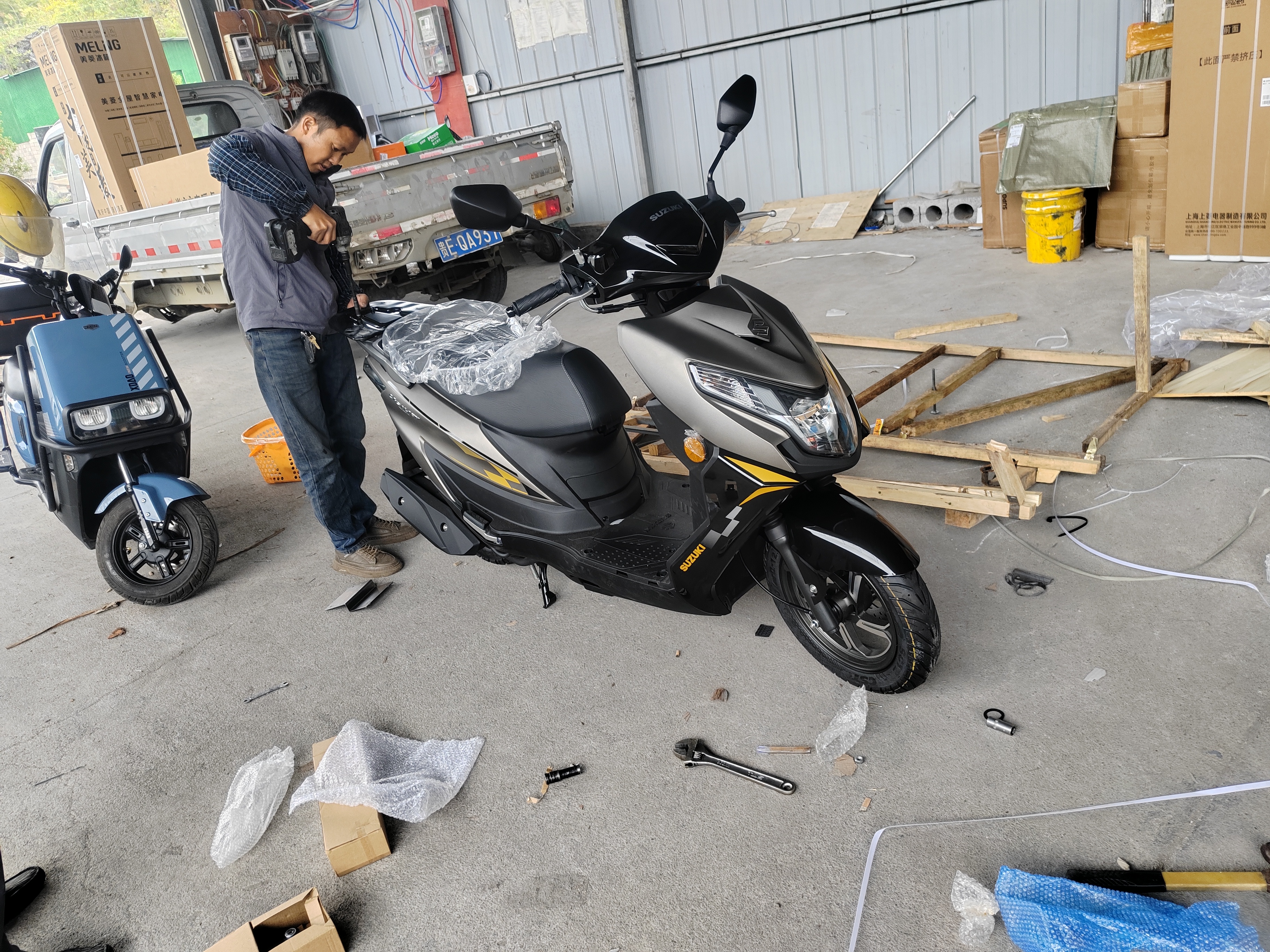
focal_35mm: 27
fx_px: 991
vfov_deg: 51.4
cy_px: 476
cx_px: 635
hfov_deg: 65.3
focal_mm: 6.14
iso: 500
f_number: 1.8
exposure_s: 1/100
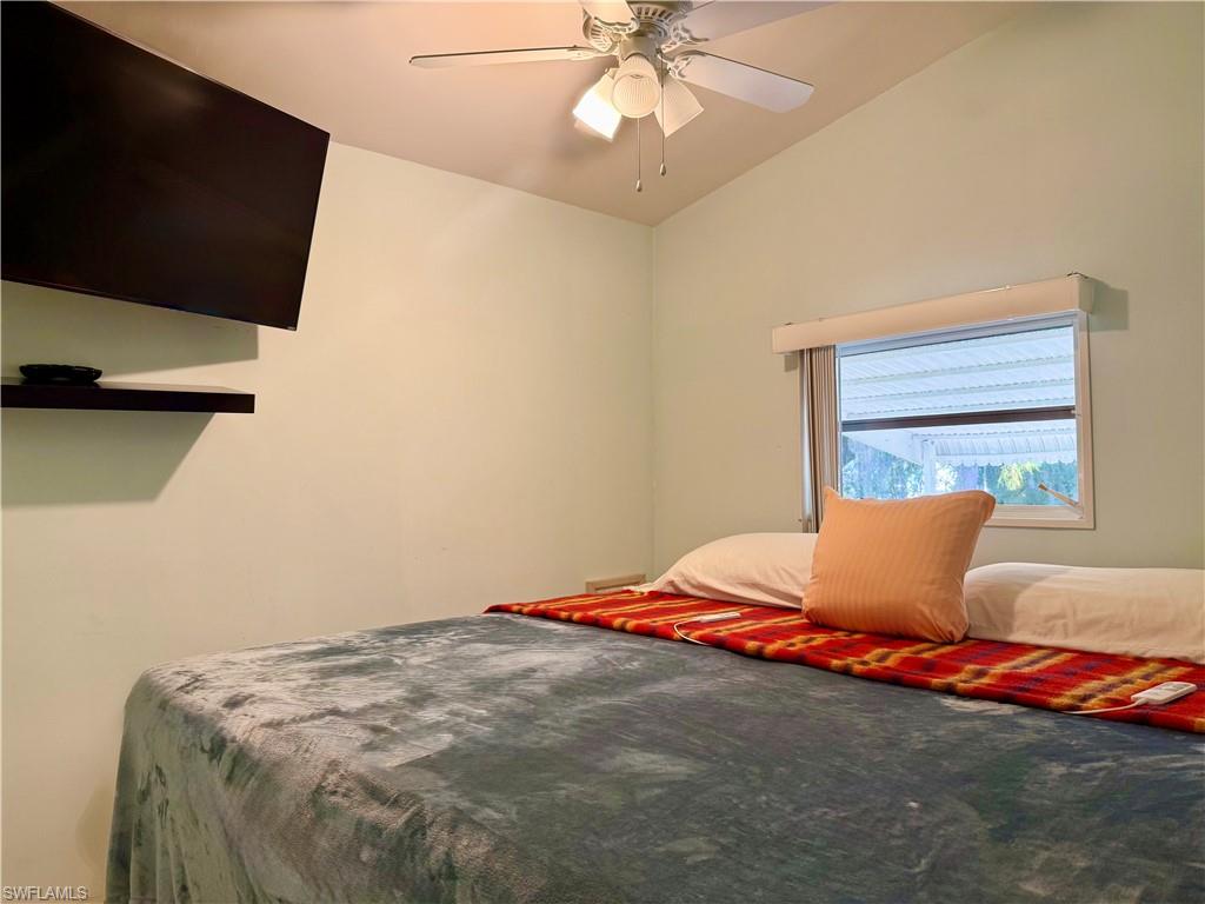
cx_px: 602
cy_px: 452
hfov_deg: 71.6
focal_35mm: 24
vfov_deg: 56.8
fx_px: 835
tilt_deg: +1.5
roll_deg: +0.7
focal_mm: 6.76
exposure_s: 1/60
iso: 125
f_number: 1.78
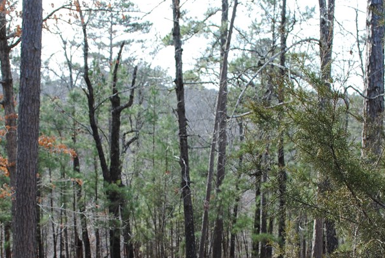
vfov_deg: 26.7
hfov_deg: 40.3
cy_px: 227
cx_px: 182
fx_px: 524
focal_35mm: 49
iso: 125
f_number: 5.6
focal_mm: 18
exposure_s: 1/125
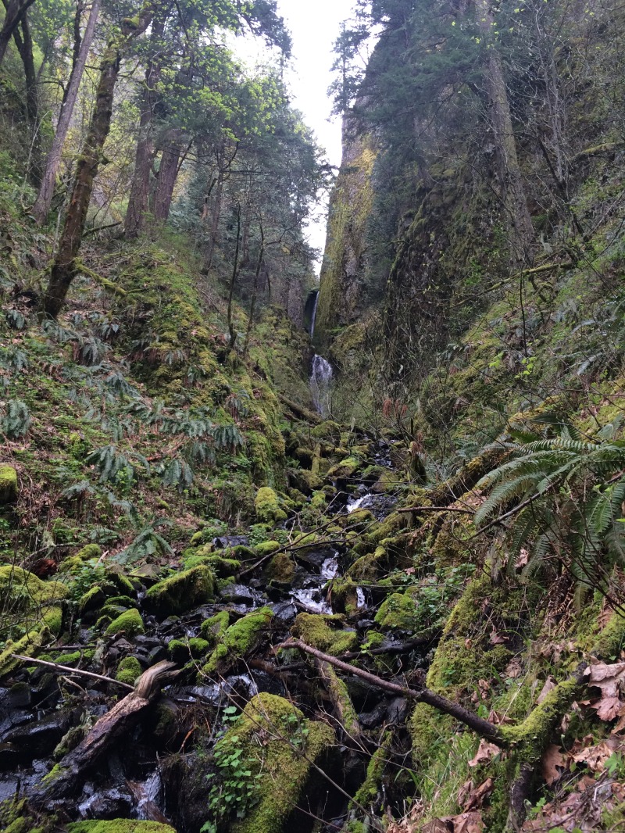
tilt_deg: +25.1
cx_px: 312
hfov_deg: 48.2
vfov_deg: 61.6
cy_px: 416
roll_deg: -0.3
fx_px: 698
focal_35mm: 29
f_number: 2.2
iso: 64
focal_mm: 4.15
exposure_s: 1/120
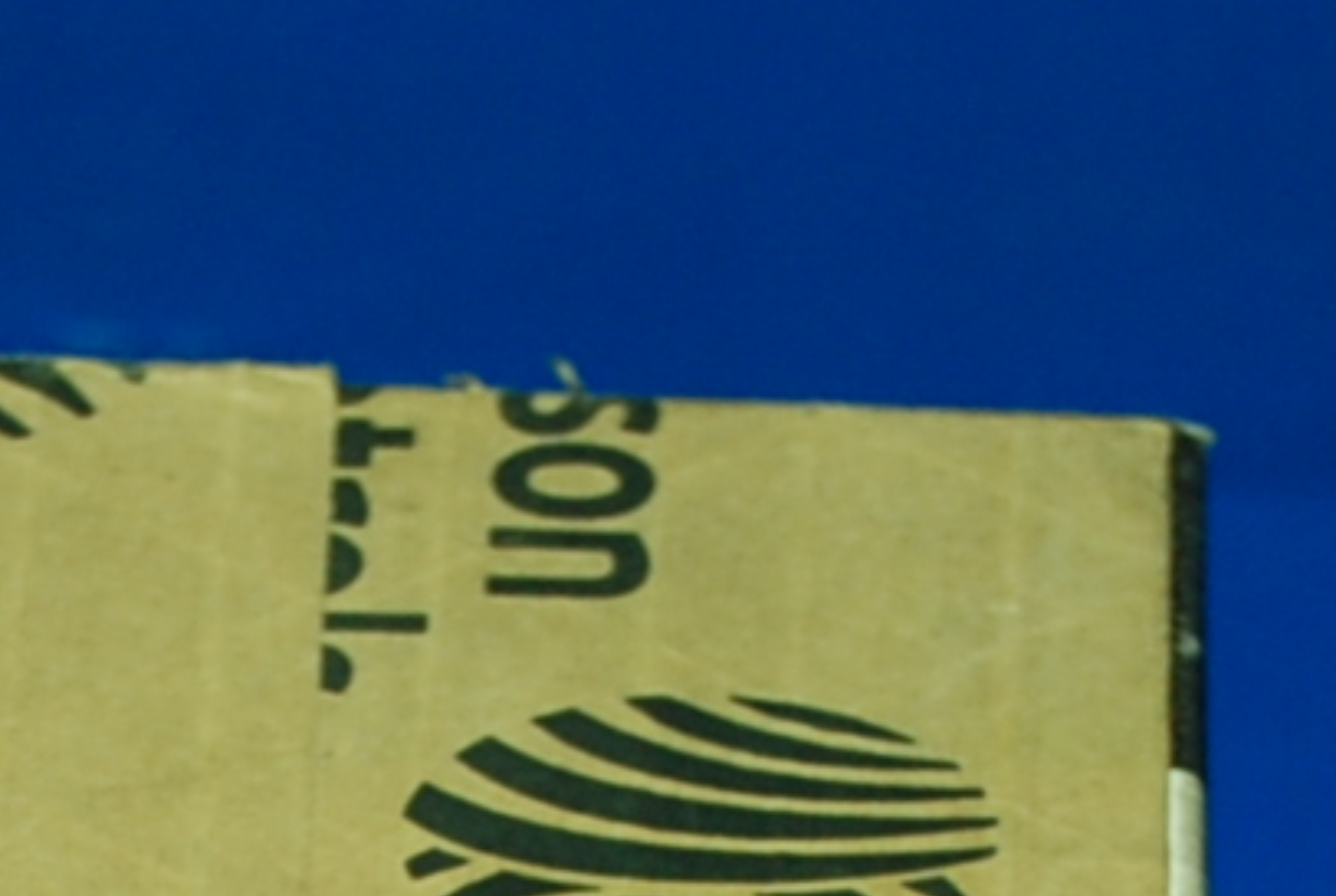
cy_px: 2209
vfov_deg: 3.4
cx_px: -20
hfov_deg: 5.1
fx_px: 15094
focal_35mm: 406
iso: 200
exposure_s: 1/30
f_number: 4.5
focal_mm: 38
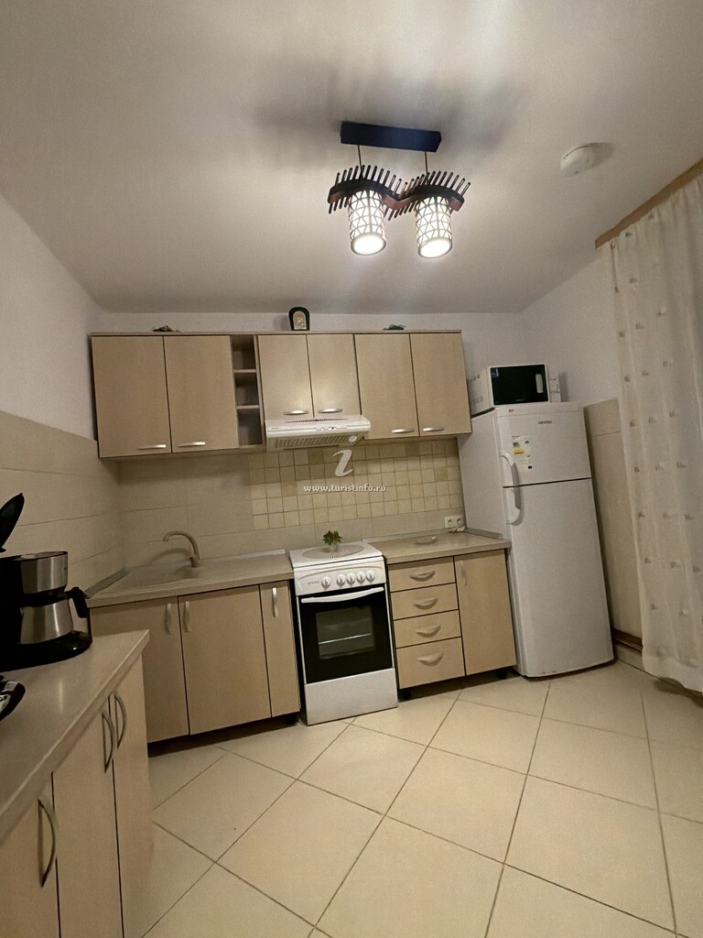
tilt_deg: +3.1
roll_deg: +1.0
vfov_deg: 102.1
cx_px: 352
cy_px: 469
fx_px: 379
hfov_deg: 85.7
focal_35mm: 14
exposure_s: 1/100
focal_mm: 2.22
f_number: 2.2
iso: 1000
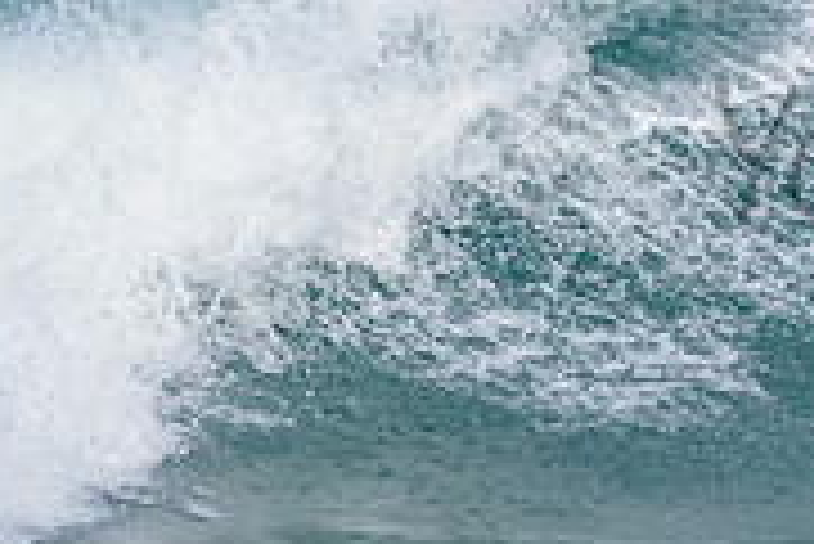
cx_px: 1178
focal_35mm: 1960
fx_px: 44352
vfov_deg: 0.7
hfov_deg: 1.1
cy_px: 115
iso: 200
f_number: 5.6
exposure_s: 1/1250
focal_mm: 500
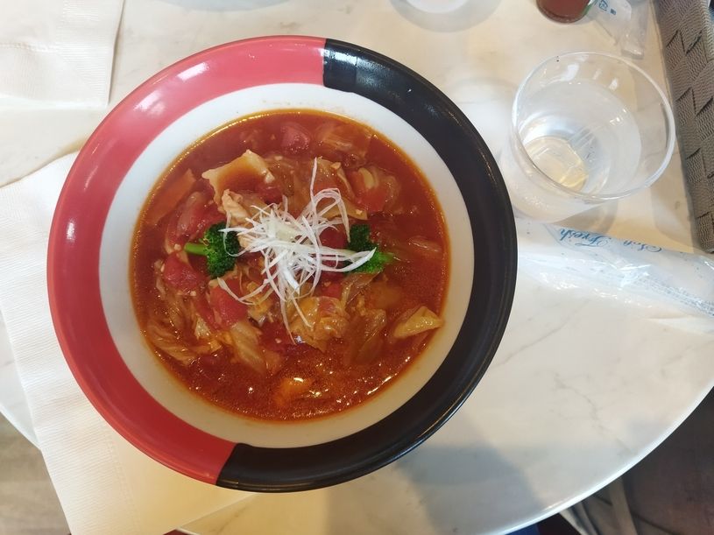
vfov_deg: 51.3
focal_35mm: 27
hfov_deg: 65.3
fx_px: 557
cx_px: 357
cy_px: 268
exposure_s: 1/50
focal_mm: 4.71
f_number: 1.79
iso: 244
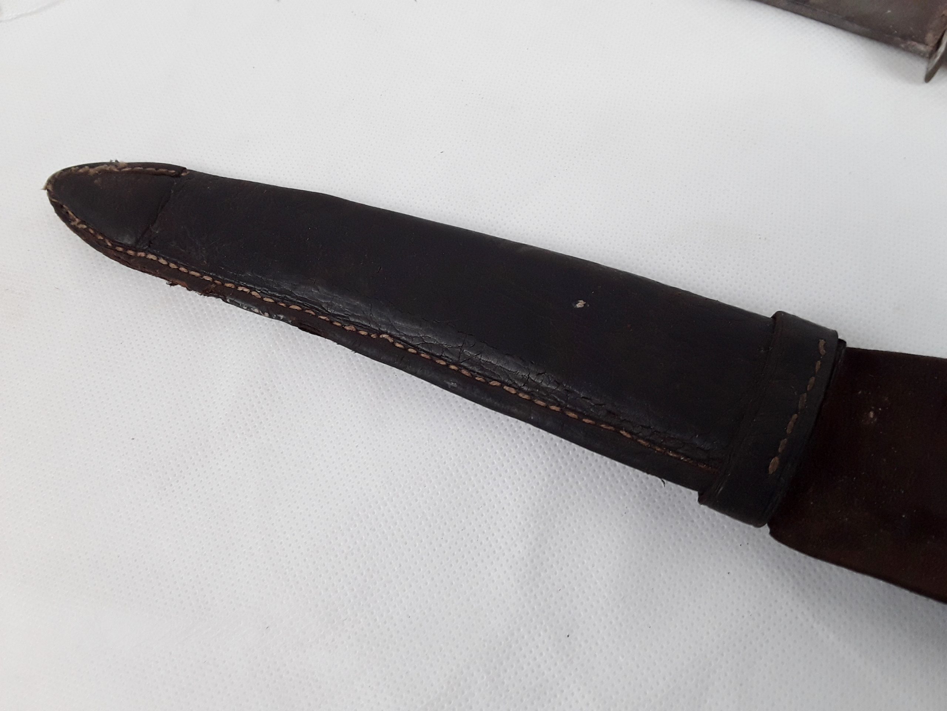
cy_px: 356
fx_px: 739
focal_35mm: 27
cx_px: 474
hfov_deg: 65.3
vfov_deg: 51.4
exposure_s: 1/50
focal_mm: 2.91
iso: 50
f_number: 1.9
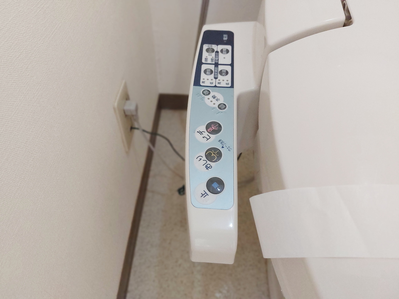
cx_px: 200
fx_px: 277
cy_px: 150
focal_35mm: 24
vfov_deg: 56.8
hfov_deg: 71.6
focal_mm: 5.23
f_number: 1.8
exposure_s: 1/24
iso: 640
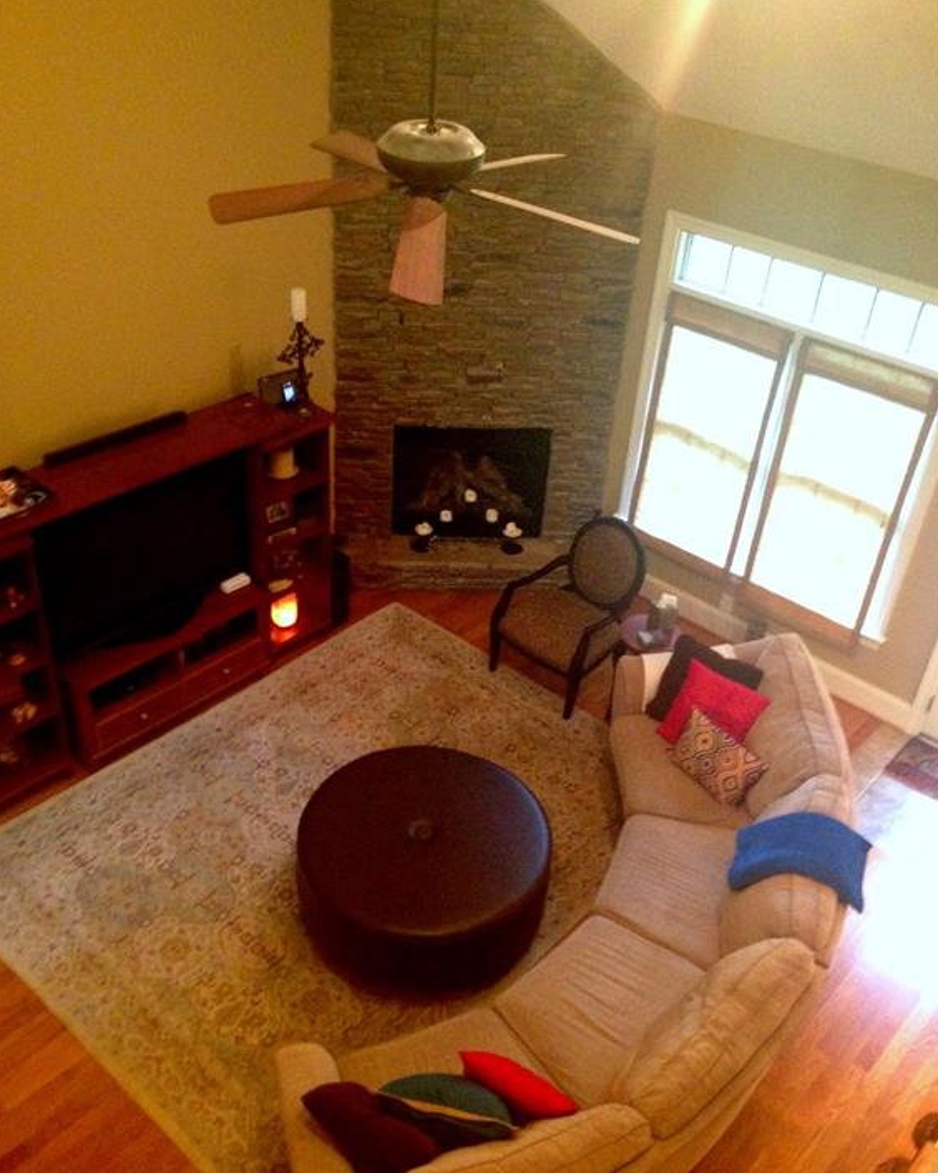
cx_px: 468
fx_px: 1215
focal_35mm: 35
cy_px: 602
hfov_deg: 42.2
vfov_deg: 51.5
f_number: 2.4
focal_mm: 4.12
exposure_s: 1/17
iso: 320
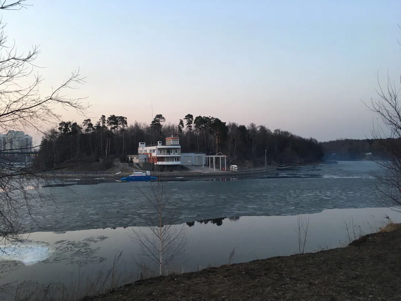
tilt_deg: -0.9
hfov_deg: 61.7
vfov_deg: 48.2
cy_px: 150
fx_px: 336
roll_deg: +1.6
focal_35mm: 29
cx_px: 200
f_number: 2.2
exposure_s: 1/33
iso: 80
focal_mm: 4.15
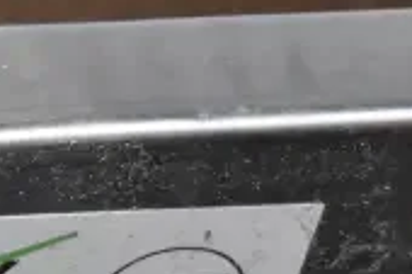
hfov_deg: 6.8
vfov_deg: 4.6
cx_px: -240
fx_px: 3393
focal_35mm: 297
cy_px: 268
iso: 6400
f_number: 18
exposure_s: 1/1250
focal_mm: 55
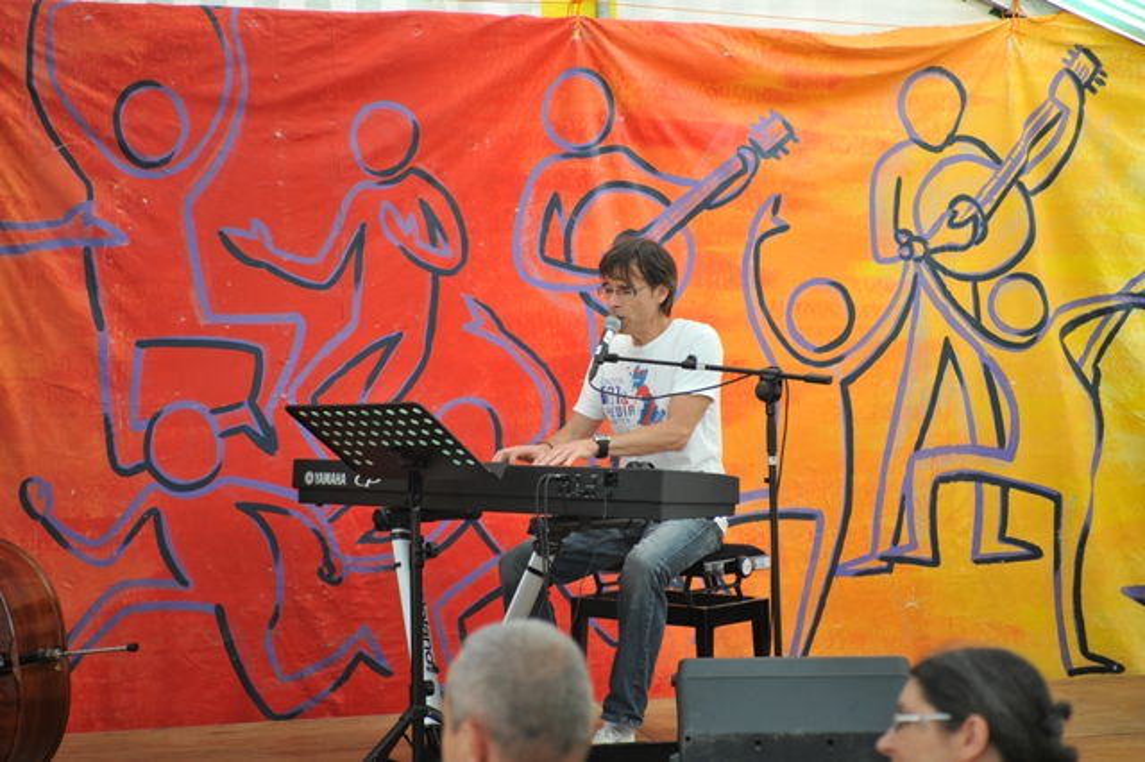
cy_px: 381
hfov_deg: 28.9
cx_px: 572
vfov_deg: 19.4
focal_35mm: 70
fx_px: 2225
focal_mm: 70
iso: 400
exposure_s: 1/200
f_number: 3.2
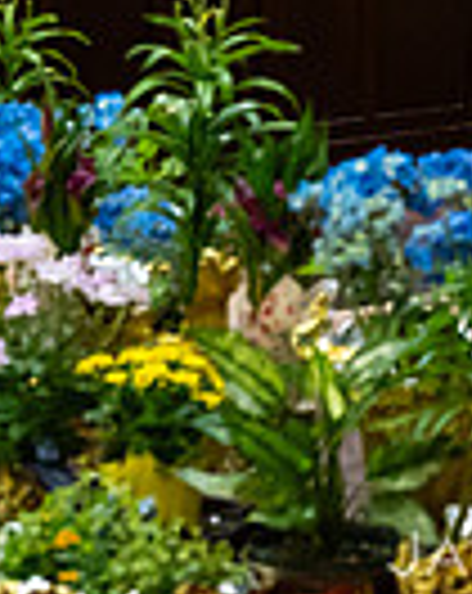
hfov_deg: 5.1
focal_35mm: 294
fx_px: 5152
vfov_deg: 6.5
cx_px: -485
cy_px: -196
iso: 3200
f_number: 3.2
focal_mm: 70
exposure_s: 1/160
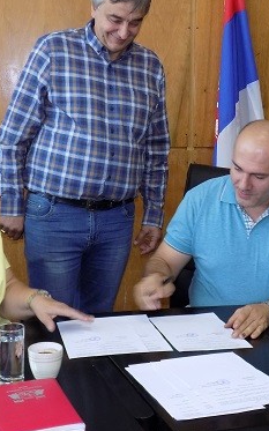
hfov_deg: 22.4
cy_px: 214
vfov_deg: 35.1
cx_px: 129
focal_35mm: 58
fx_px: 681
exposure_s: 1/30
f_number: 3.4
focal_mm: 6.1
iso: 180
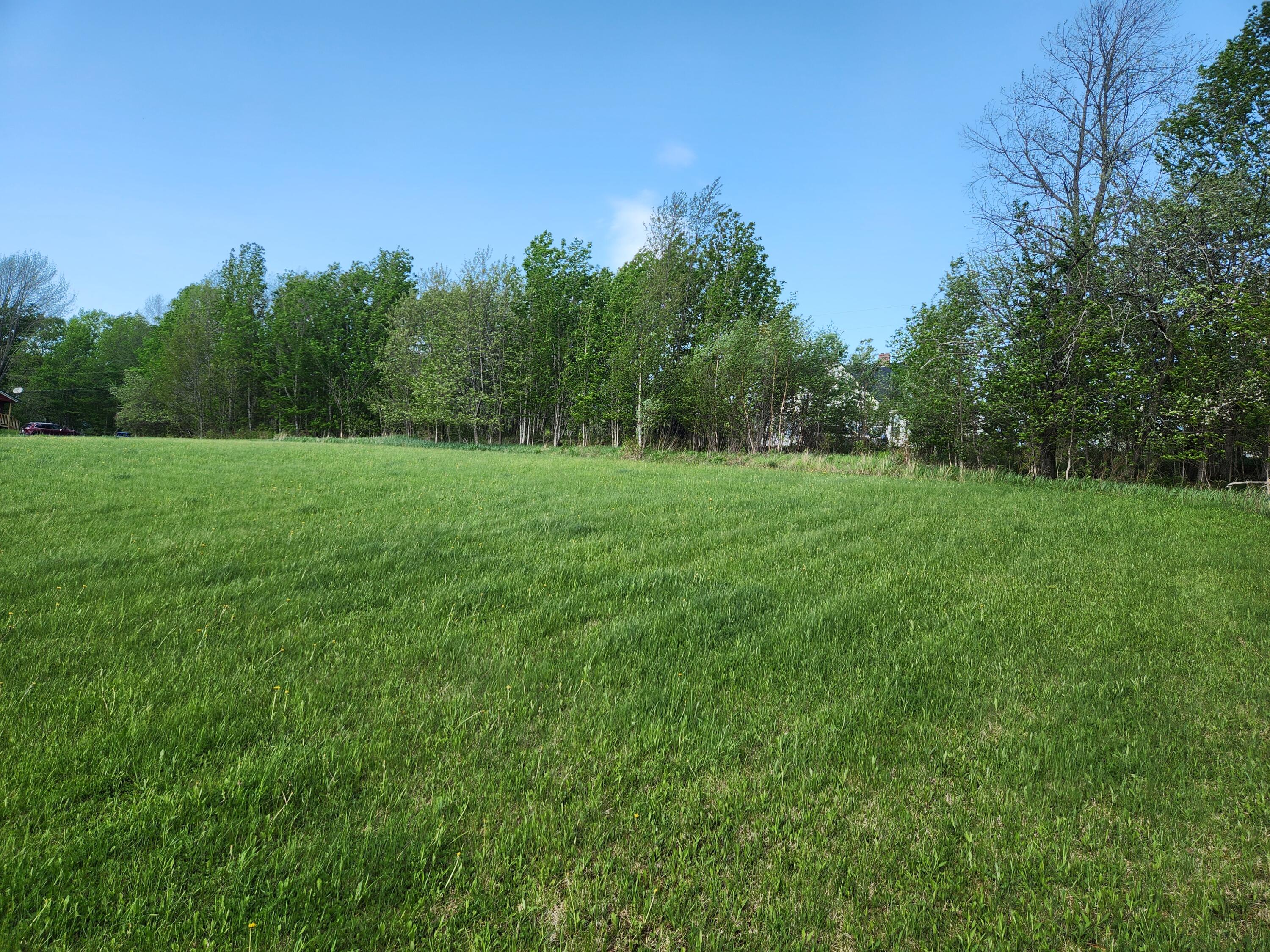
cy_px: 476
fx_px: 844
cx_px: 635
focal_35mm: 23
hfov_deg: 73.9
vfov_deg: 58.9
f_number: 1.8
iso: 20
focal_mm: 5.4
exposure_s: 1/548
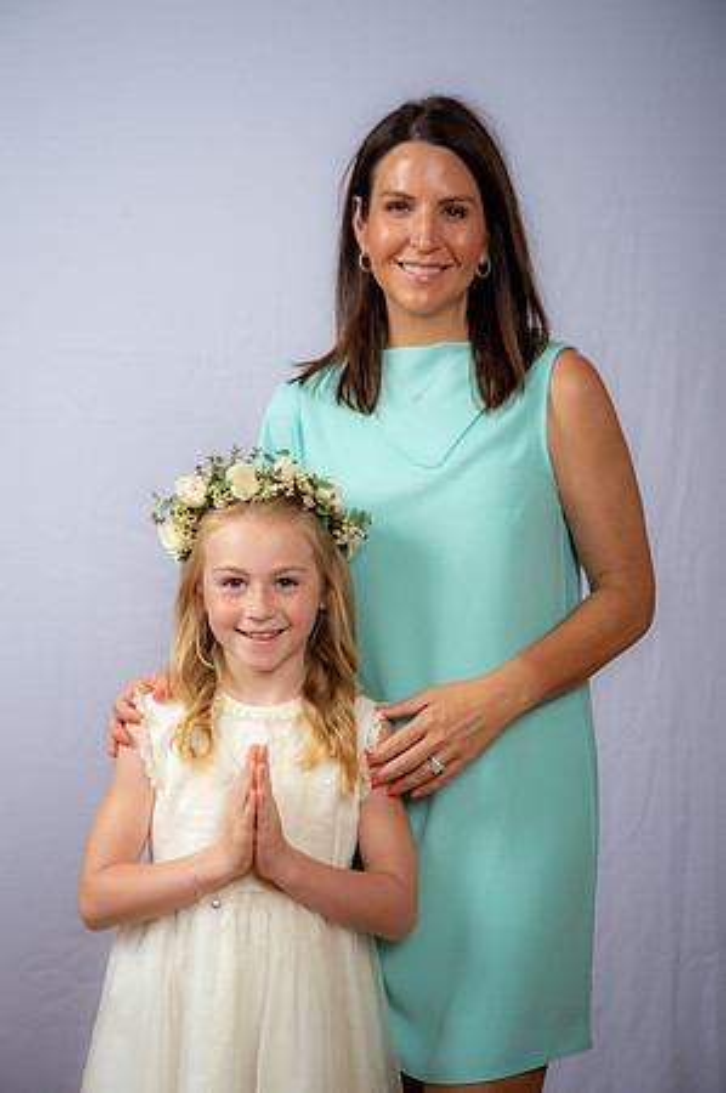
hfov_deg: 20.6
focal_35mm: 66
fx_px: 2001
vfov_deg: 30.5
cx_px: 363
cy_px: 546
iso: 250
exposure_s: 1/160
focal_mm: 66
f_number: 6.3
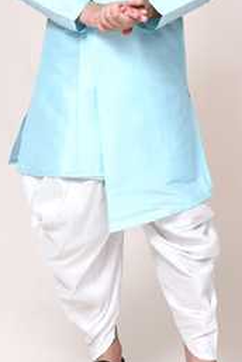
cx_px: 120
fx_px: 1026
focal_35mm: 102
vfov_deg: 19.8
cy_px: 73
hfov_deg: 13.5
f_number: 10
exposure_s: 1/160
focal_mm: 50
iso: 500
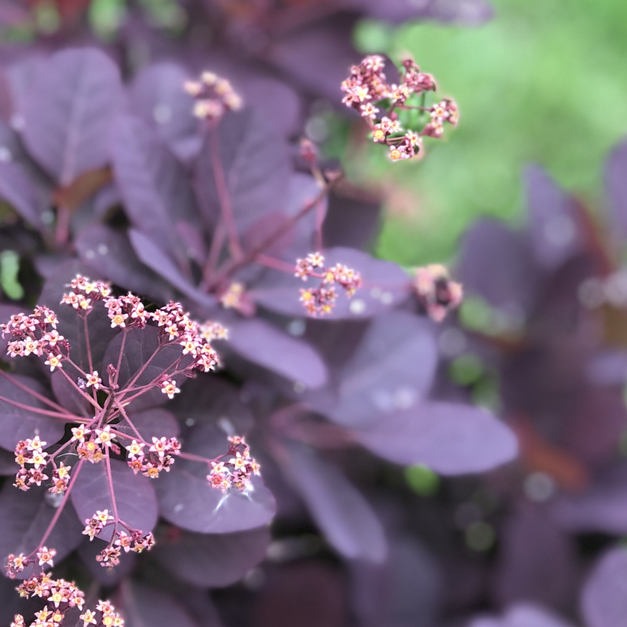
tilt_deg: -58.6
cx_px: 109
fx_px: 2377
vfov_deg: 15.0
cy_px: 370
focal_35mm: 116
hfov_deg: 14.9
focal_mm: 6.6
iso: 25
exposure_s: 1/30
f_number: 2.8
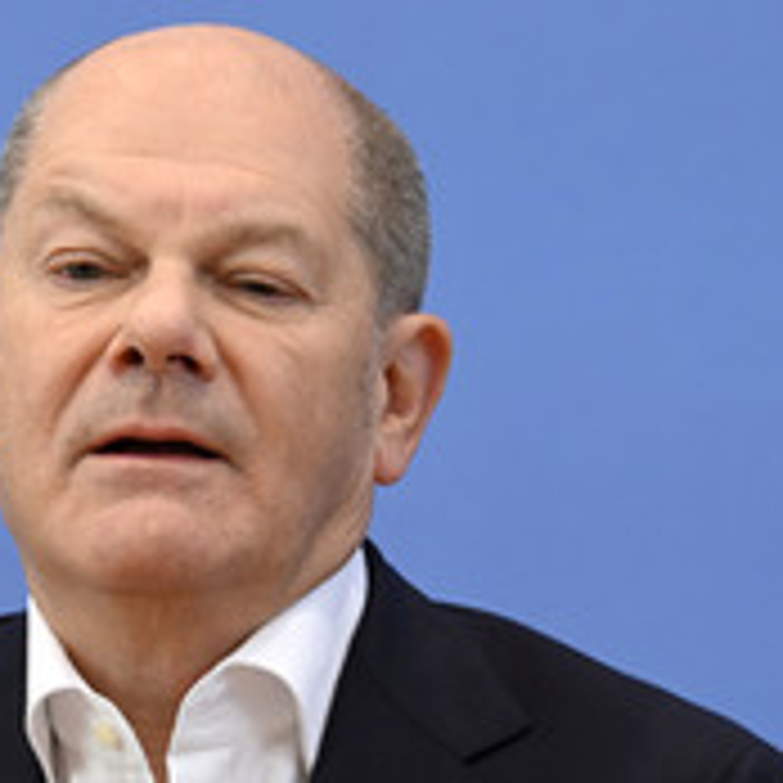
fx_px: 6295
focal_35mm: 246
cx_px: 128
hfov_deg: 7.1
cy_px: 634
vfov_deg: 7.1
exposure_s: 1/500
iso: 3200
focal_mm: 112
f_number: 6.3
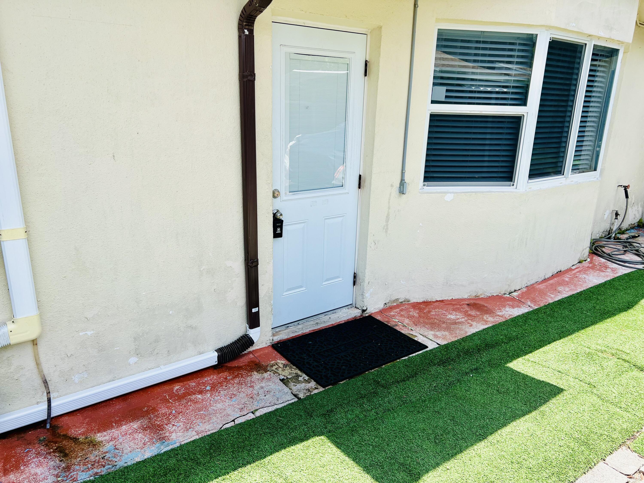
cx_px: 322
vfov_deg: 53.1
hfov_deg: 67.3
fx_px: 484
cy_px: 242
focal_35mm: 26
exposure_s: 1/2083
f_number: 1.5
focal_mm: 5.7
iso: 50
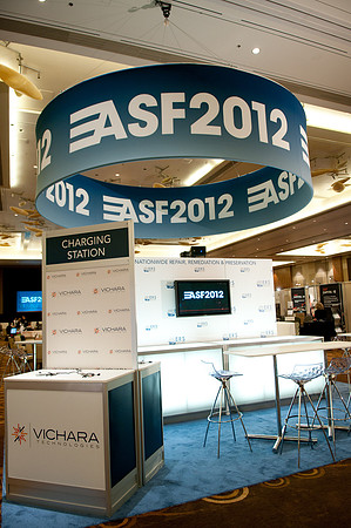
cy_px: 264
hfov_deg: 50.3
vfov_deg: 70.5
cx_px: 176
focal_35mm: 26
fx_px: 374
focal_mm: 17
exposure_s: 1/100
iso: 400
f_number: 2.8
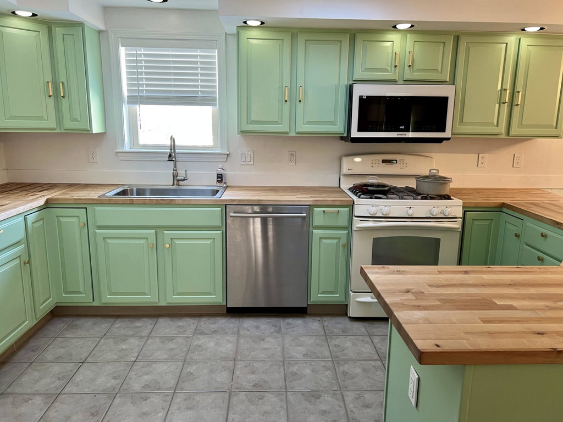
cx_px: 282
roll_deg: -1.1
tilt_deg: -11.7
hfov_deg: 67.3
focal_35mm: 26
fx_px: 423
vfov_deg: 53.1
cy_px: 211
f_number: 1.5
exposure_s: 1/60
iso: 125
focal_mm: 5.7
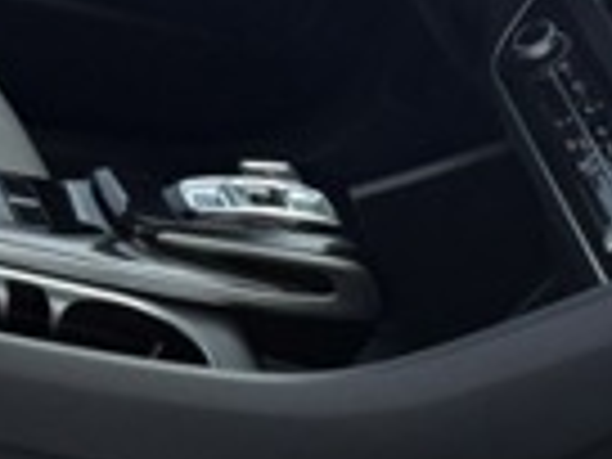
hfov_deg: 18.3
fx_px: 1874
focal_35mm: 106
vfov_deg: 12.7
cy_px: 819
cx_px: 544
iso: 100
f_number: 1.78
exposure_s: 1/342
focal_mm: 6.76
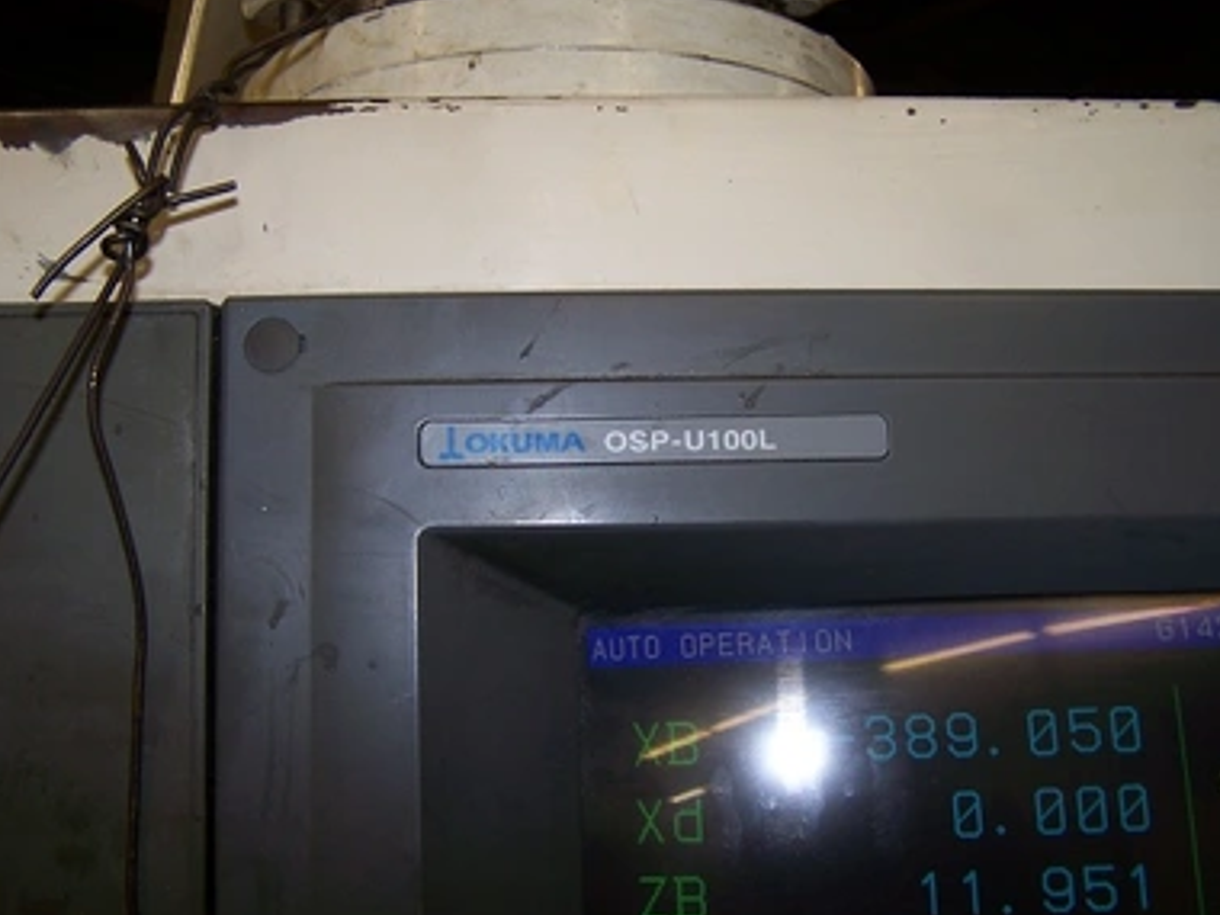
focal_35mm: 40
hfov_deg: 46.8
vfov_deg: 36.0
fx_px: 1410
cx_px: 632
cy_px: 443
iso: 80
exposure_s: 1/60
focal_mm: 6.3
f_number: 2.8
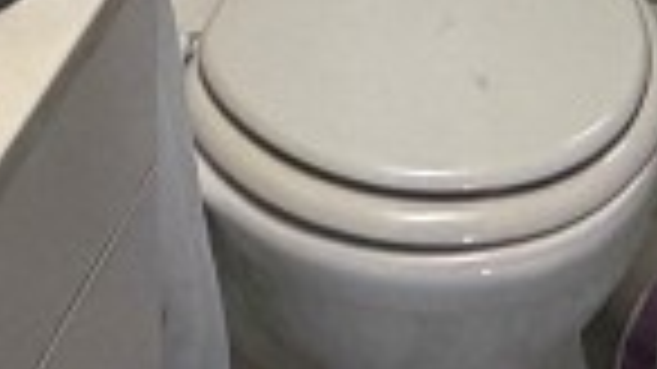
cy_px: -1346
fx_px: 1863
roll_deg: -0.3
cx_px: 428
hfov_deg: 19.9
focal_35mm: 107
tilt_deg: -1.7
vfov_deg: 6.8
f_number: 2.2
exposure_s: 1/60
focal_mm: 2.22
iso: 160
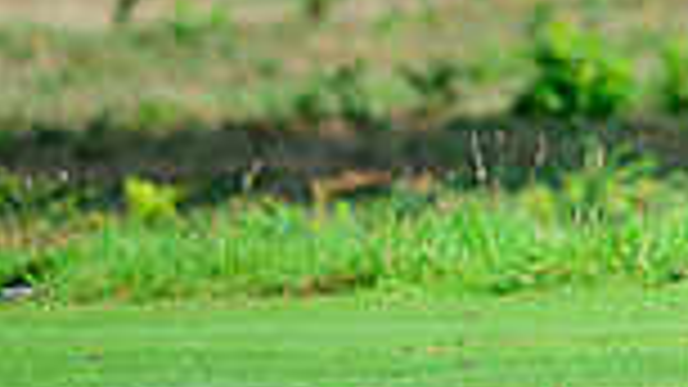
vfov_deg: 1.5
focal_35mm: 797
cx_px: 1300
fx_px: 14537
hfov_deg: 2.7
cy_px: -367
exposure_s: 1/2500
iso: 500
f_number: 5.6
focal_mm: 200
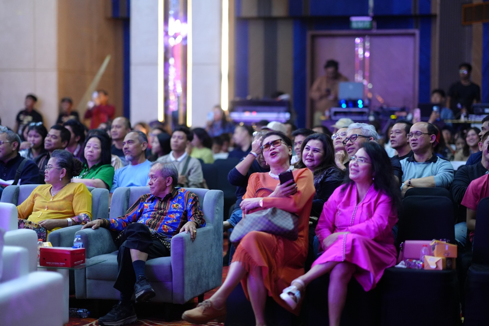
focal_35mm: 85
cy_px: 163
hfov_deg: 23.9
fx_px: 1154
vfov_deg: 16.1
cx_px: 244
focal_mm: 85
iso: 3200
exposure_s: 1/100
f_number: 1.4
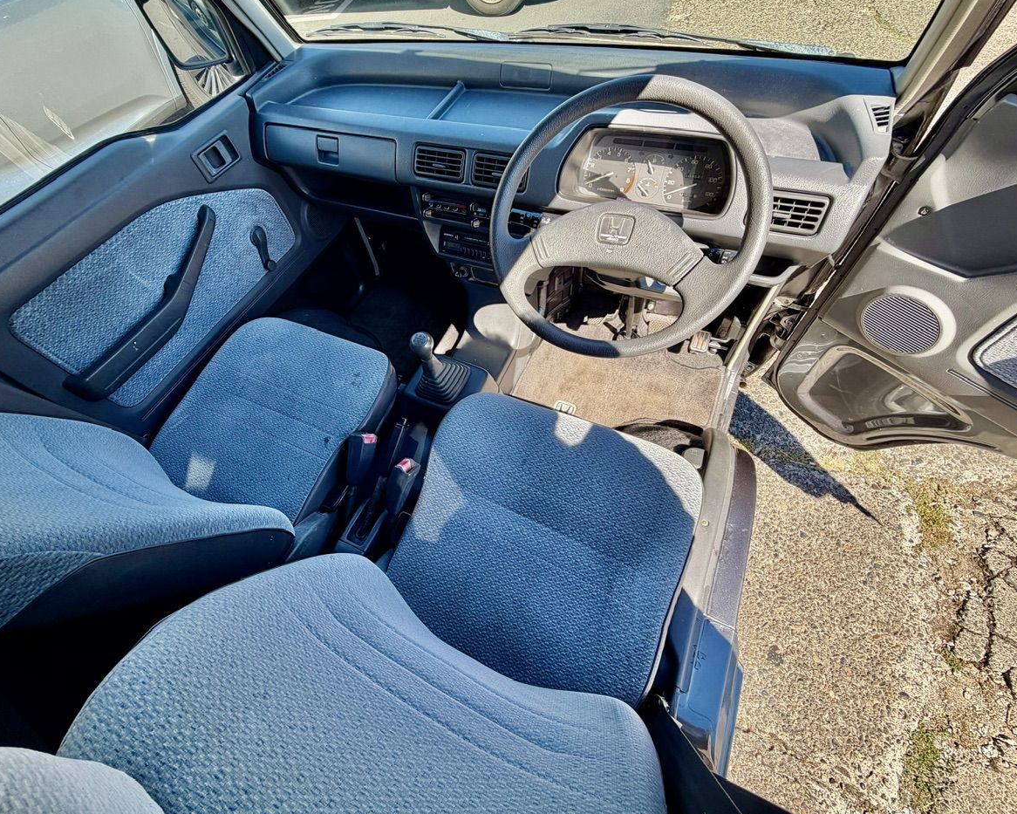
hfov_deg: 96.6
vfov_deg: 84.0
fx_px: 452
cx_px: 471
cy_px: 401
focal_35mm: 15
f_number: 2.2
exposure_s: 1/221
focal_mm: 2.22
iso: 40
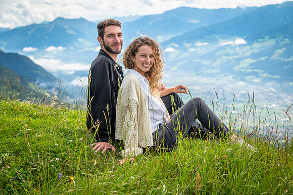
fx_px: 569
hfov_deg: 28.9
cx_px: 146
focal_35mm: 70
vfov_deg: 19.4
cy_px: 98
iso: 100
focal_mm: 70
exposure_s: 1/320
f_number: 5.6
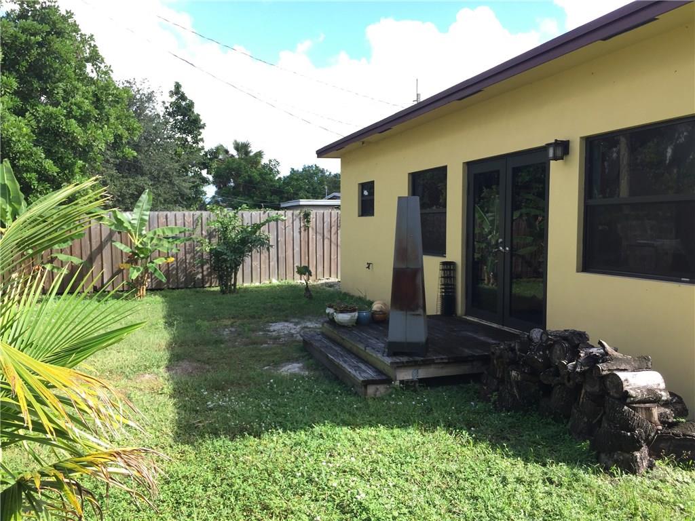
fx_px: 582
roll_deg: -0.6
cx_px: 348
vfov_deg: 48.2
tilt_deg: -3.9
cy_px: 260
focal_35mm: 29
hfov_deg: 61.7
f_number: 2.2
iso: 32
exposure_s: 1/421
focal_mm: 4.15
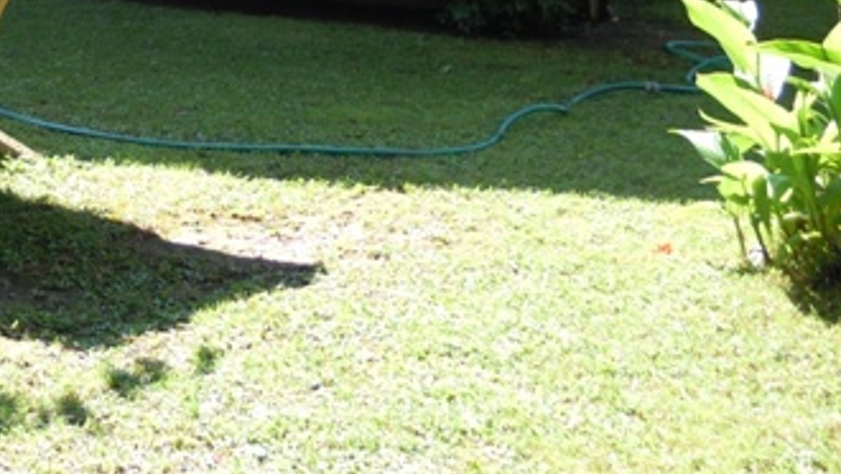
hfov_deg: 27.2
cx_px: 33
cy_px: -270
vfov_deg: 15.0
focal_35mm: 74
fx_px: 1651
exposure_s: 1/250
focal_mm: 5
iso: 100
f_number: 2.7
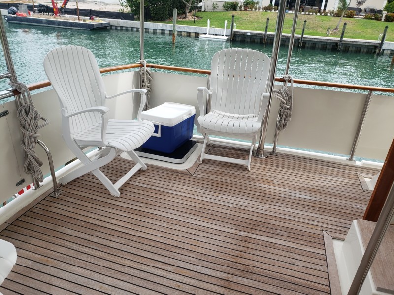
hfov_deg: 67.3
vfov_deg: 53.1
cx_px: 197
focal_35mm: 26
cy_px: 148
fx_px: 296
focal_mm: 4.3
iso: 50
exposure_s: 1/539
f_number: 2.4
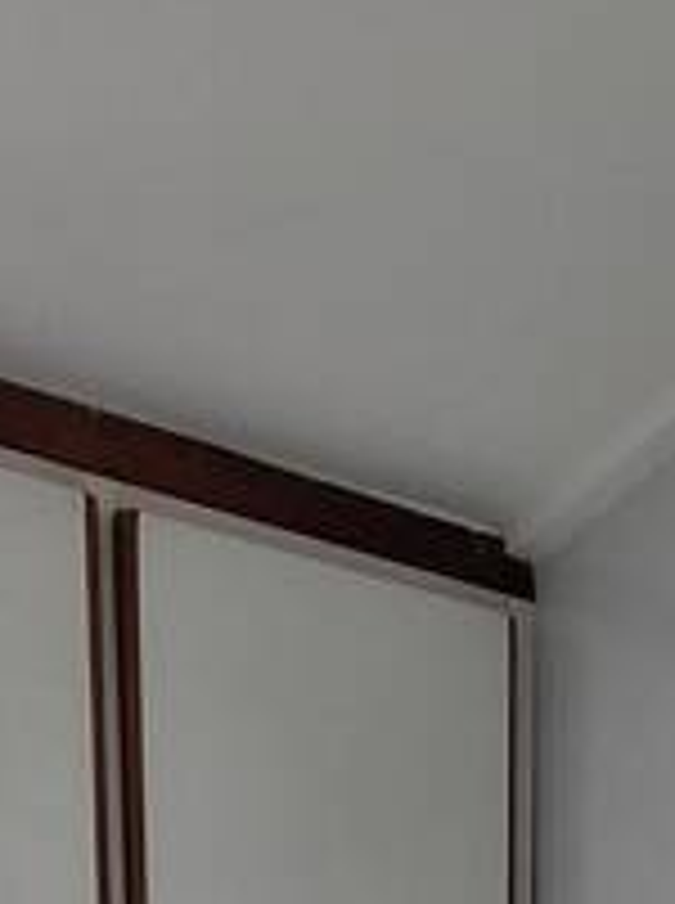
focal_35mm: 70
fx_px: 1826
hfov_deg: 20.9
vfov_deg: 16.2
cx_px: 270
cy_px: 2046
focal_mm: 1.74
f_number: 2.2
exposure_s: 1/60
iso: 64
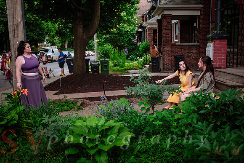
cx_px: 136
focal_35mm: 38
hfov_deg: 50.7
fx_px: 257
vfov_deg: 35.1
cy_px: 91
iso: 1600
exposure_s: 1/250
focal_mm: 22.7
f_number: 2.8
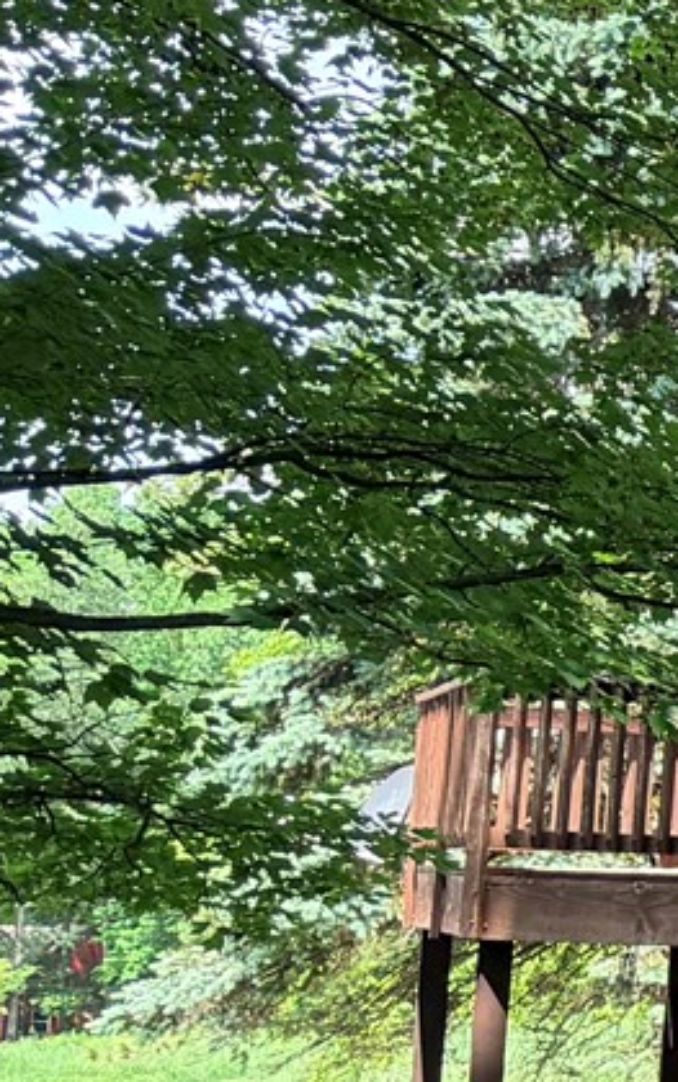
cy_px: 497
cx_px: 2601
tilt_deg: +4.4
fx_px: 3661
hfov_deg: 7.7
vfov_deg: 16.8
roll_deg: -1.3
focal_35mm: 124
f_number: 1.78
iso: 100
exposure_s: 1/805
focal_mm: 6.76
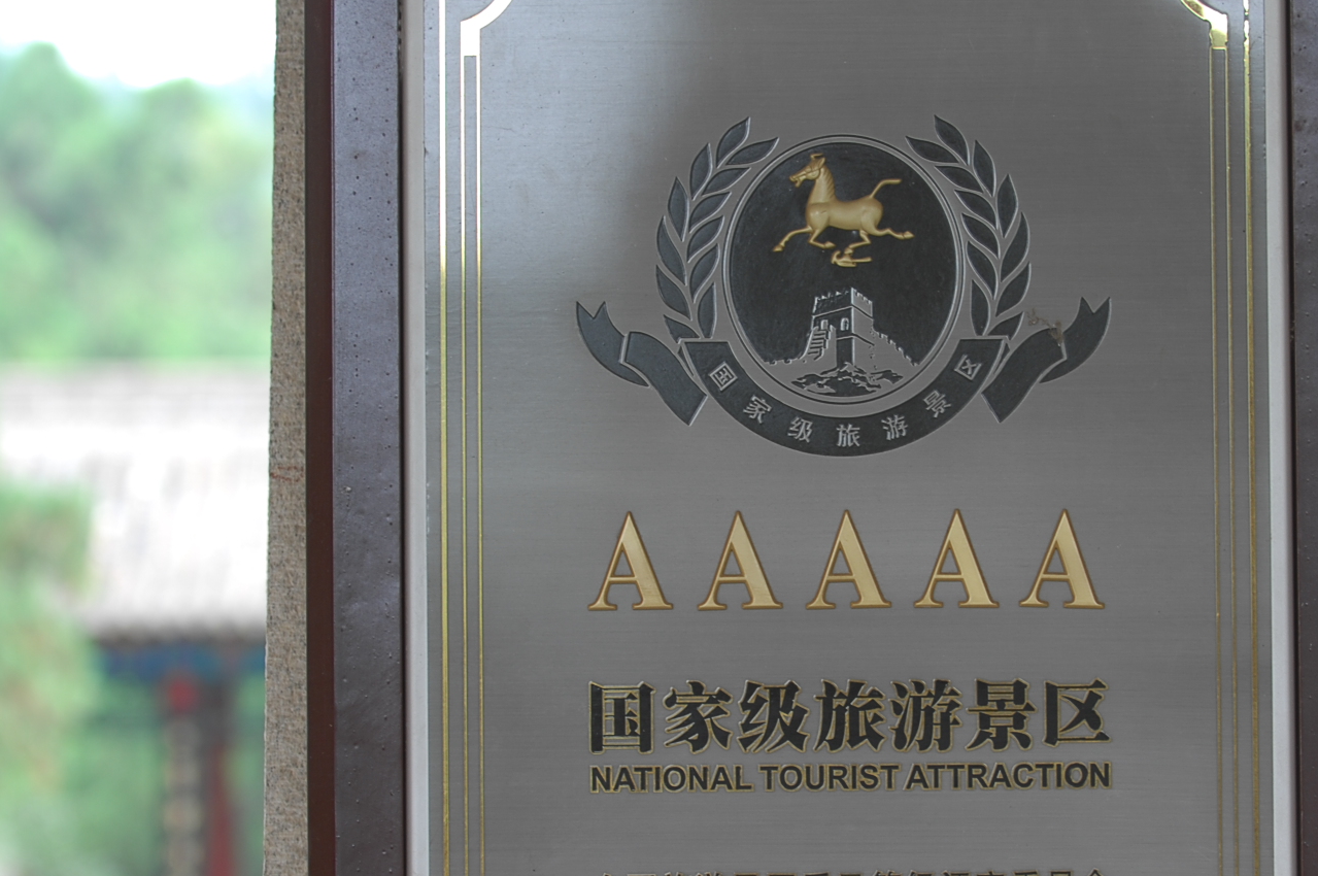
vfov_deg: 7.8
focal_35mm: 176
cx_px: 822
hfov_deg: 11.7
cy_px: 512
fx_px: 6437
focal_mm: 70
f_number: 3.5
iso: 100
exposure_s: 1/50
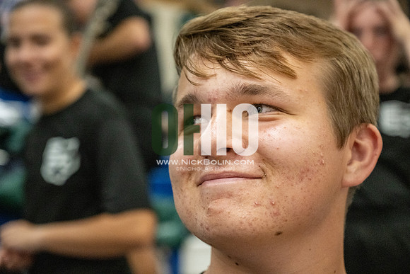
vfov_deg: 19.5
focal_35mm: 70
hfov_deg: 28.8
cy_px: 137
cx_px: 205
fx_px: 797
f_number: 4
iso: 8000
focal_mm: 70
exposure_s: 1/800
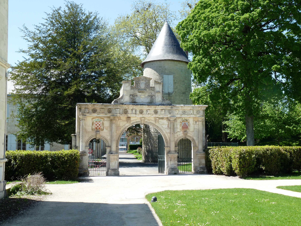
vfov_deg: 29.1
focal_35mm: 50
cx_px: 150
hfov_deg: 38.2
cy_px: 113
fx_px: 435
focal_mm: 9
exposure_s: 1/200
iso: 100
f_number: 5.6
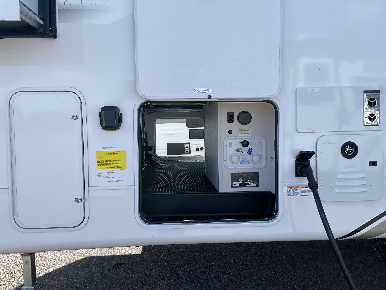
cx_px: 193
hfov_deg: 67.3
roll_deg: +0.3
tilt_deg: -0.8
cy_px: 145
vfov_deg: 53.1
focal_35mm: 26
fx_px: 290
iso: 32
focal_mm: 4.2
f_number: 1.6
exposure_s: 1/1742
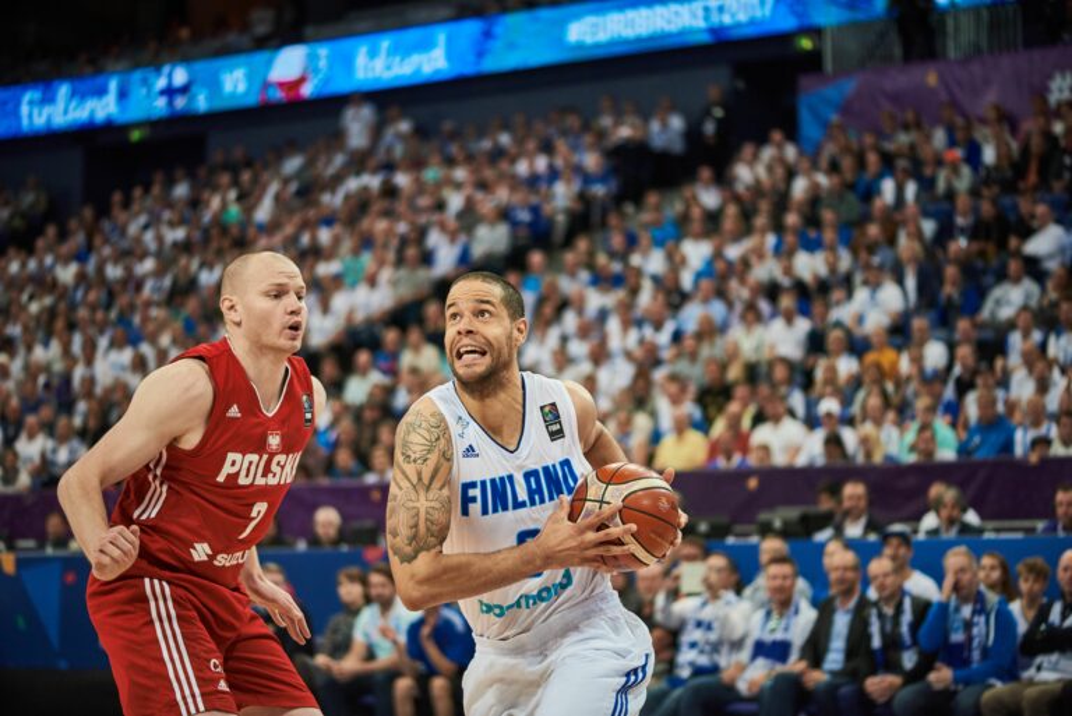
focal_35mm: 105
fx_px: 3128
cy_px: 358
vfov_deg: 13.1
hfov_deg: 19.4
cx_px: 536
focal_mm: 105
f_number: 2.8
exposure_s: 1/1250
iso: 2000
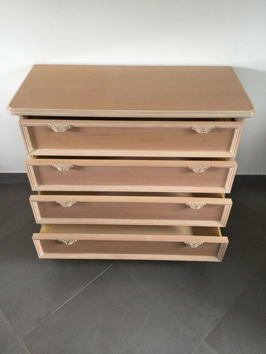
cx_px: 133
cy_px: 177
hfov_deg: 45.4
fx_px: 318
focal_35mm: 31
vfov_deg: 58.4
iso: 100
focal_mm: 3.3
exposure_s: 1/33
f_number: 2.4
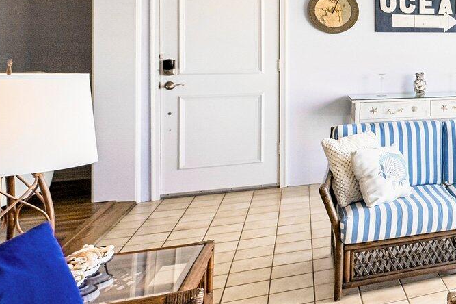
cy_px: 48
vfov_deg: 30.2
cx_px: 636
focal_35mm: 43
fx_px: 544
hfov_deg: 31.2
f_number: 8
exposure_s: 1/90
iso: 100
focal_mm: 14
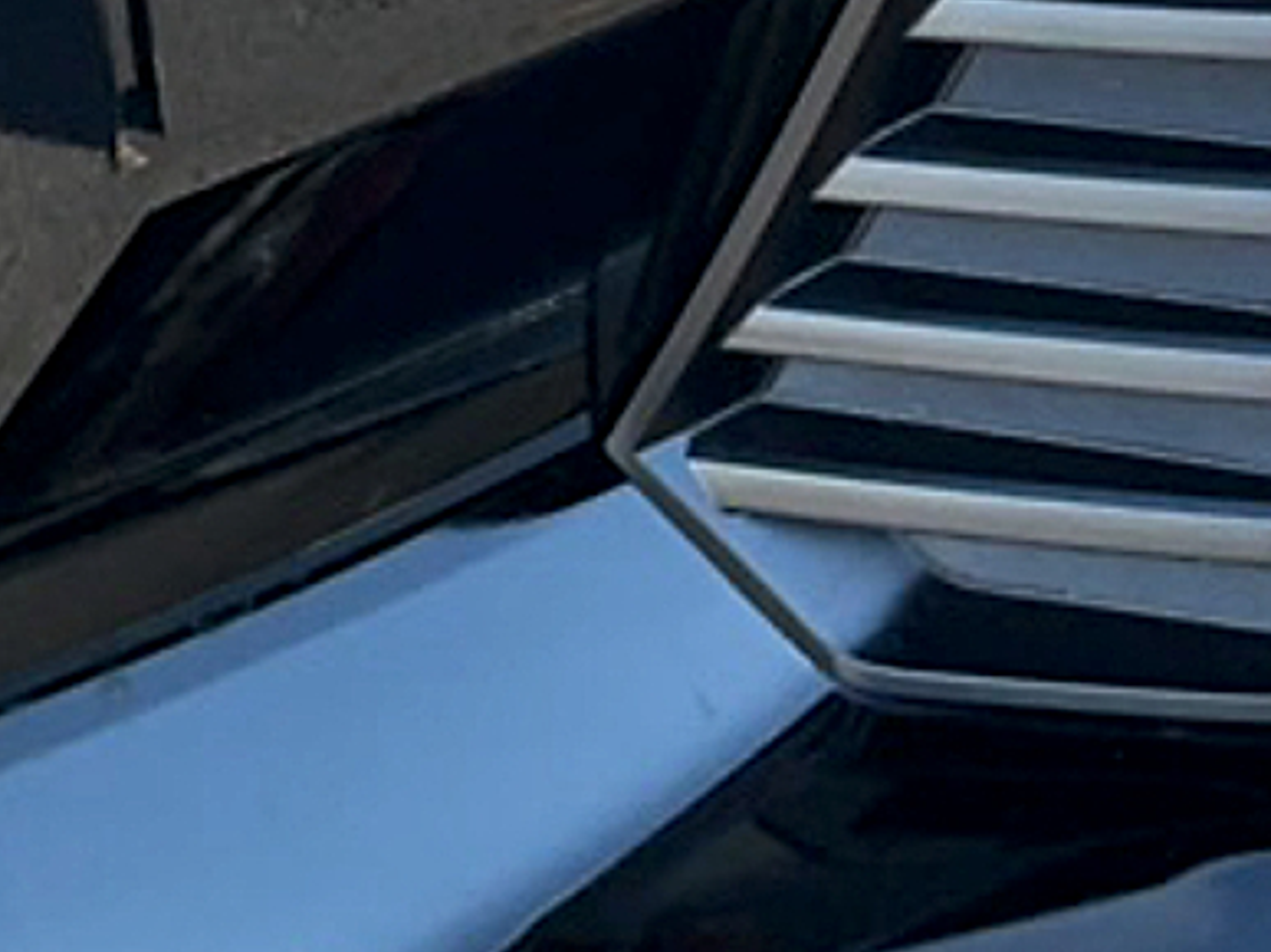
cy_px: -775
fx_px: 4552
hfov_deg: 15.5
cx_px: 1340
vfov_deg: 11.1
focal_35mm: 124
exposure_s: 1/198
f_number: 1.8
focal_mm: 3
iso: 20
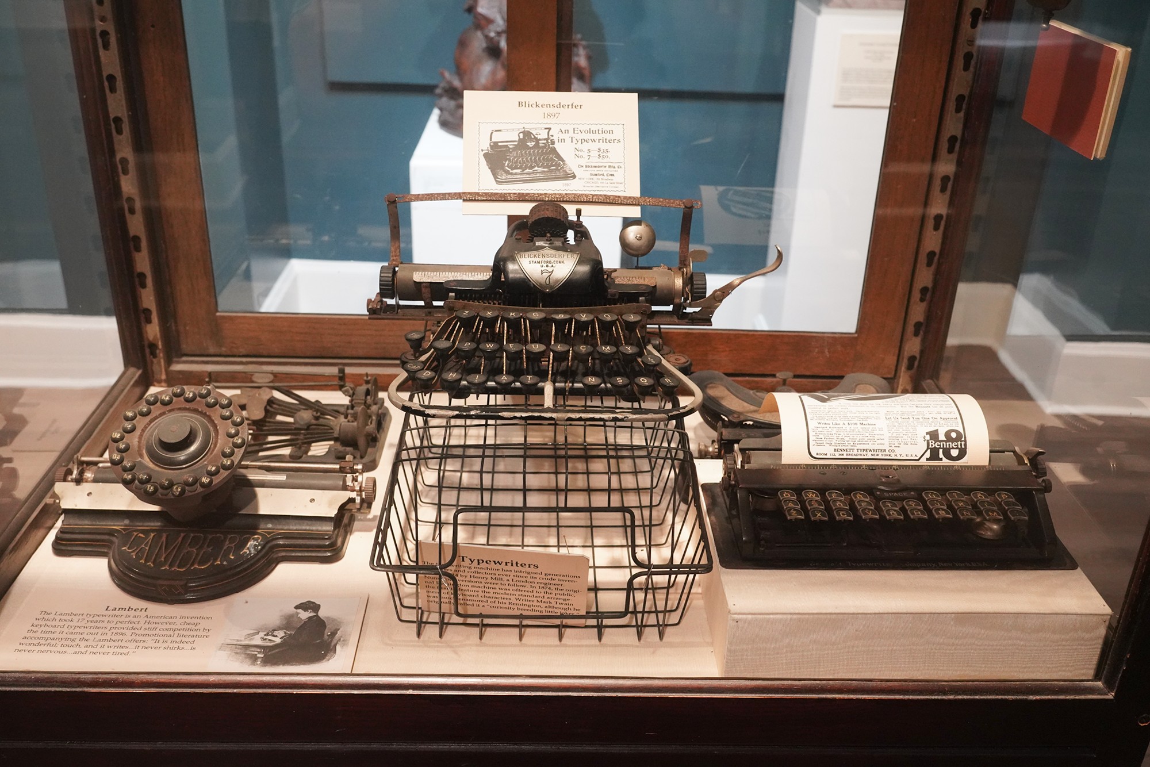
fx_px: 1086
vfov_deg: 38.9
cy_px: 384
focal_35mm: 34
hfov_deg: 55.8
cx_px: 575
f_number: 7.1
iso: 6400
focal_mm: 34
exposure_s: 1/80
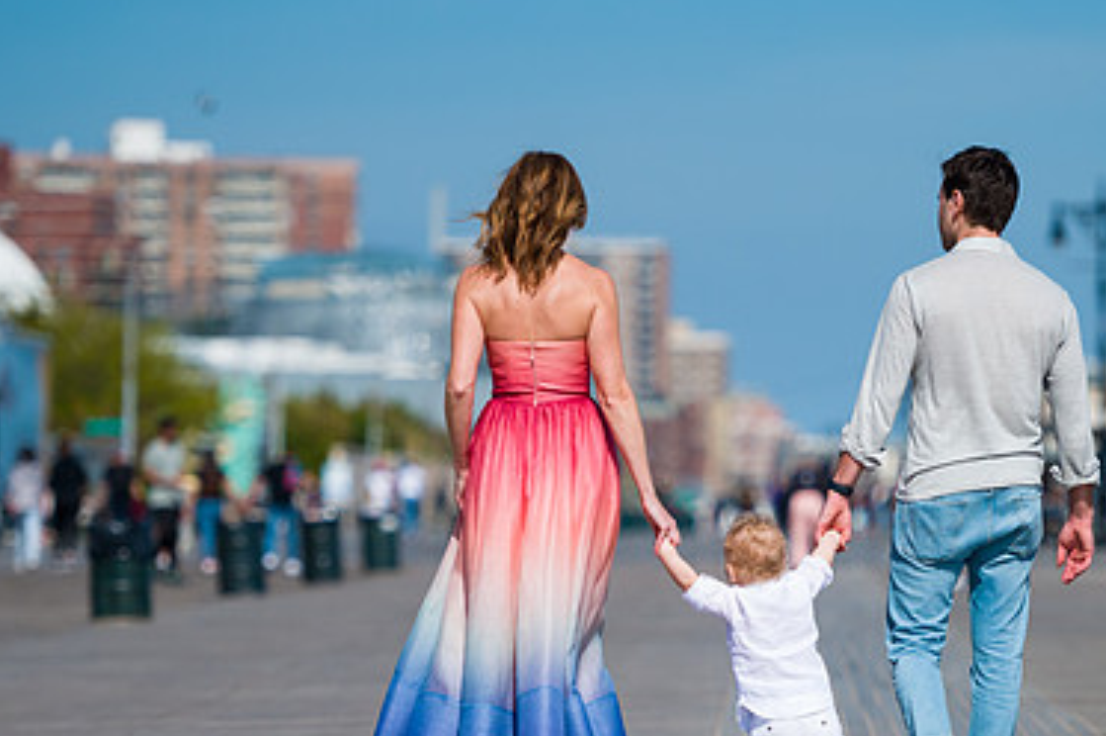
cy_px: 549
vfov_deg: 5.5
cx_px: 685
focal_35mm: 249
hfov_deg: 8.3
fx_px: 7643
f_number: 3.2
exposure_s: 1/6400
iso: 200
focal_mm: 160
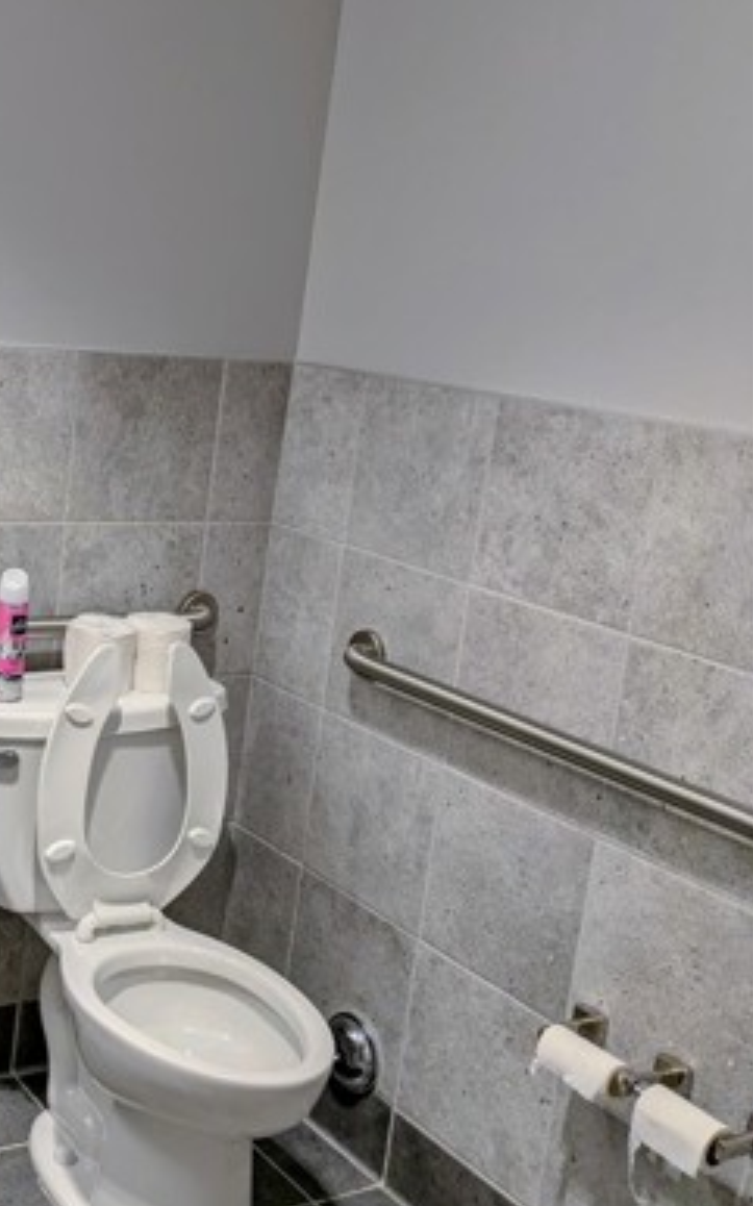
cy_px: 541
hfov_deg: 27.6
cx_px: 5
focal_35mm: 44
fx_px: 1446
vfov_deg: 45.2
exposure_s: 1/120
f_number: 1.89
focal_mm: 5.43
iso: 260
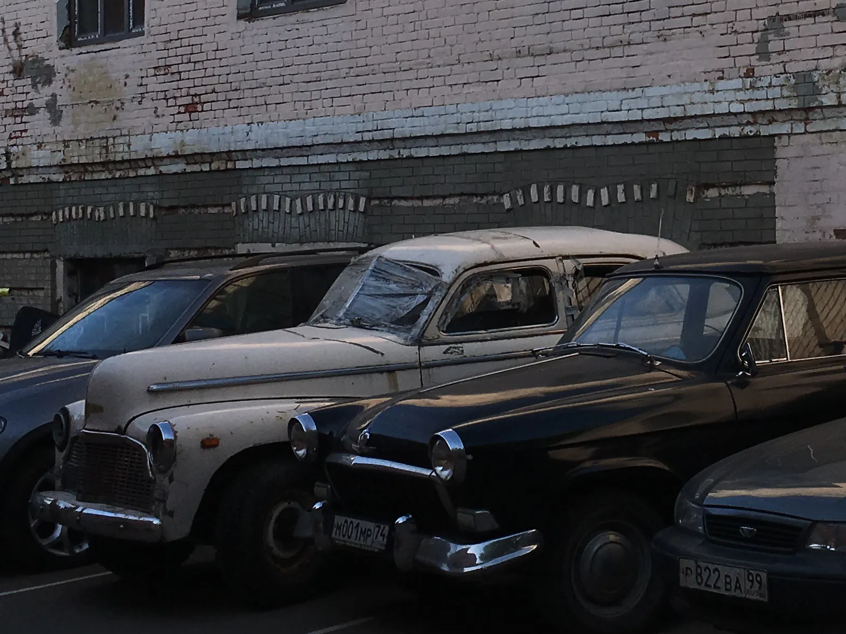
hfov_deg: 26.0
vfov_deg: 19.6
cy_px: 105
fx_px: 1809
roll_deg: +1.7
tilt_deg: +2.2
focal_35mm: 74
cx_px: 620
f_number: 2.2
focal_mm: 4.15
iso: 25
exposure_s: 1/1148
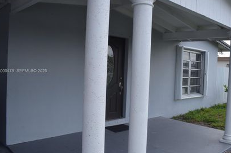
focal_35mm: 33
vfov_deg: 39.9
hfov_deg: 57.0
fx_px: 212
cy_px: 71
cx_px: 133
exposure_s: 1/320
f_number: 9
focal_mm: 18
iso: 200
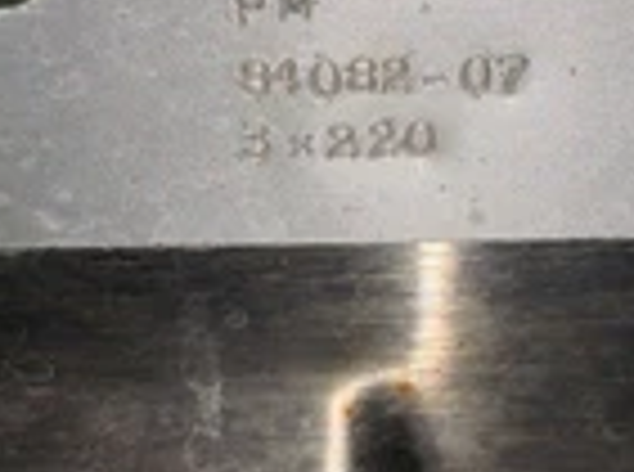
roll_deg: -2.4
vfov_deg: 19.6
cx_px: 495
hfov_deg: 26.0
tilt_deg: -22.5
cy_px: 85
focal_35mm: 74
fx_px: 1352
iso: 25
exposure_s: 1/1490
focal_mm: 4.25
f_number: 1.8
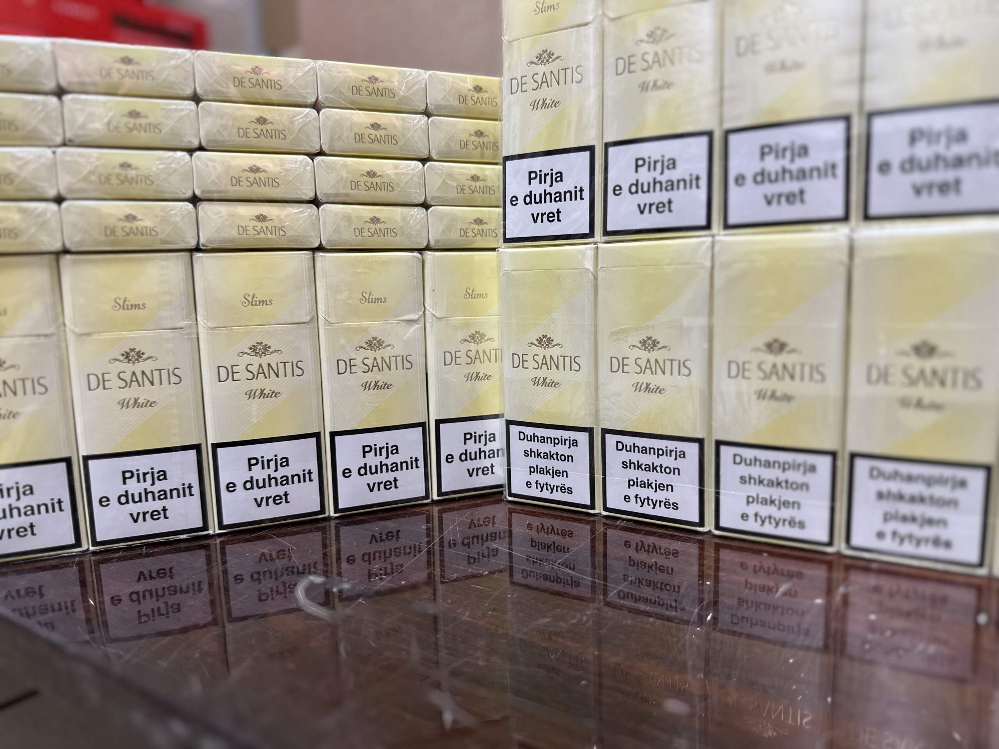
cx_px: 500
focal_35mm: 24
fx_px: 693
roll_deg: +0.5
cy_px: 374
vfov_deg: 56.8
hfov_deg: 71.6
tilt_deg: -8.1
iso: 250
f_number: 1.78
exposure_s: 1/93
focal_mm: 6.86
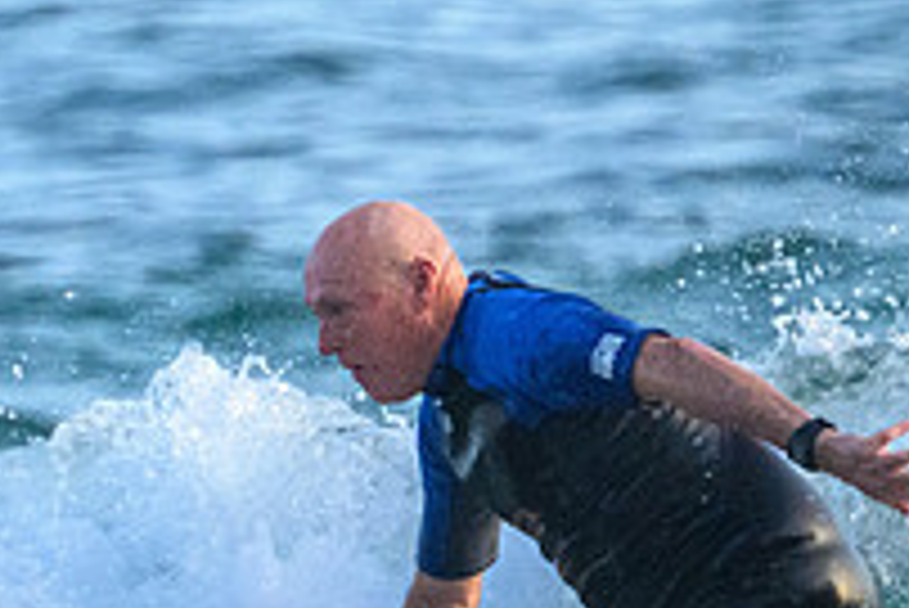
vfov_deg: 0.6
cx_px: -197
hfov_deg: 0.9
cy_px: 550
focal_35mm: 2372
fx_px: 59934
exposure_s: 1/2000
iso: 6400
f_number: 11
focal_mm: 680
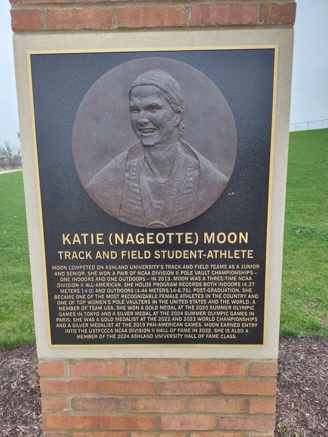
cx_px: 164
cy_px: 218
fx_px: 291
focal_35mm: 23
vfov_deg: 73.9
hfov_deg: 58.9
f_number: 1.8
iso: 134
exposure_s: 1/120
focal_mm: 5.56
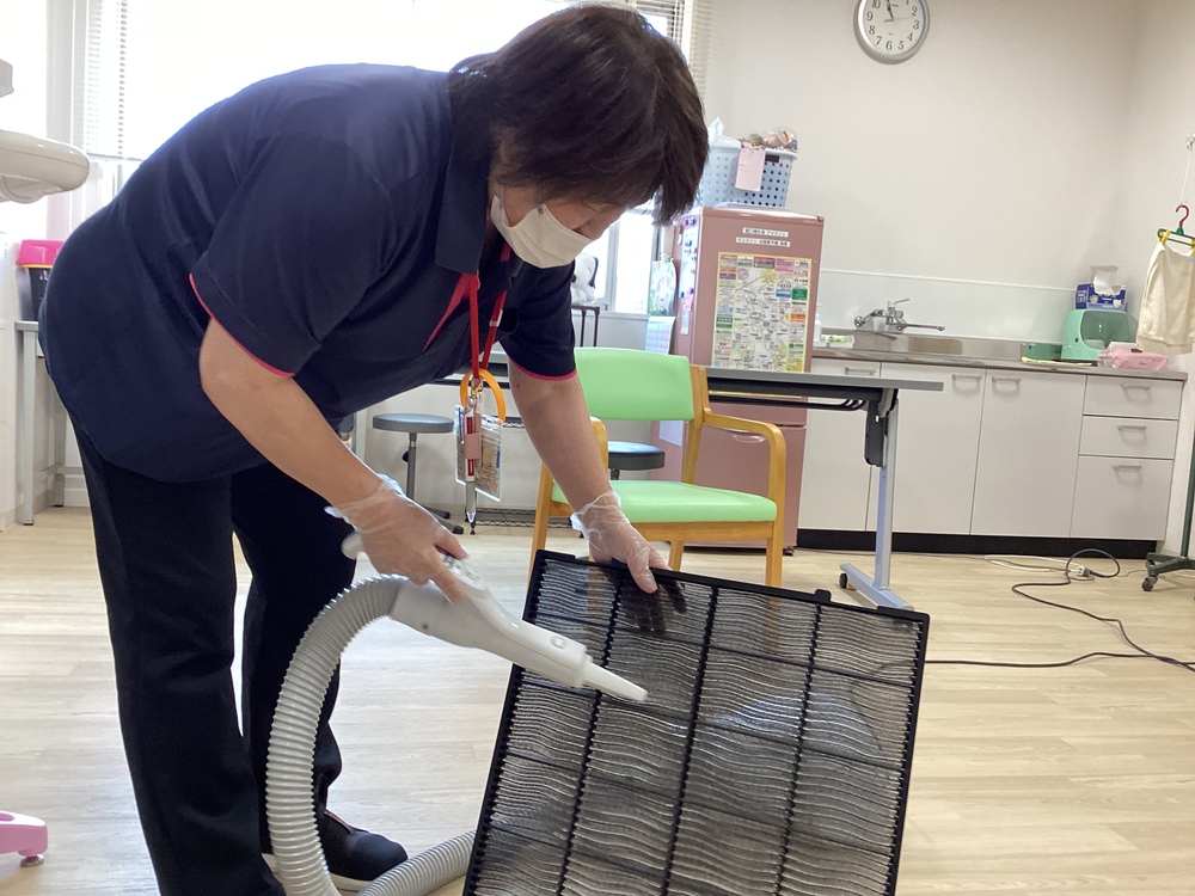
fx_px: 1070
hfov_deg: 58.4
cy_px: 448
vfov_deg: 45.4
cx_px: 598
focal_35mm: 31
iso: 80
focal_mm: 3.3
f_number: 2.4
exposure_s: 1/120
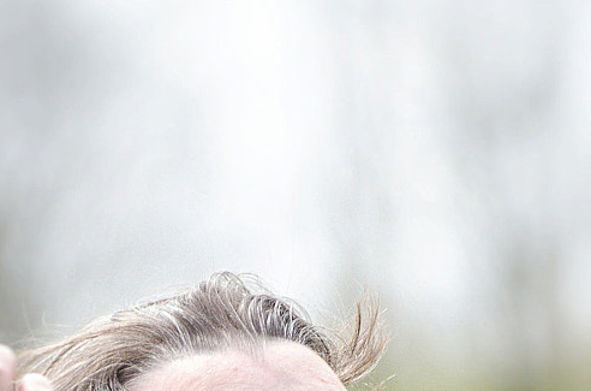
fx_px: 13188
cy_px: 590
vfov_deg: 1.7
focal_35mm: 806
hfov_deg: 2.6
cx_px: 111
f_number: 5
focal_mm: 165
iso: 125
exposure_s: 1/500
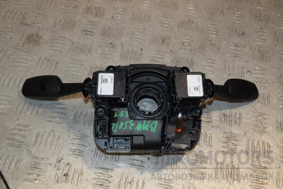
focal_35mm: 45
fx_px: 354
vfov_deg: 29.9
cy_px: 94
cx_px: 142
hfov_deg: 43.6
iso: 800
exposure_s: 1/200
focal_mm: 30
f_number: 7.1
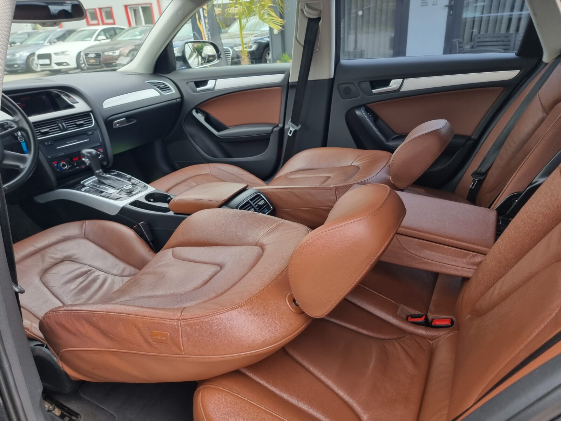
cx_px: 280
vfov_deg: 56.8
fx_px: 389
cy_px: 210
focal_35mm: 24
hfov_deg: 71.6
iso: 50
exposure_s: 1/120
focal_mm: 6.7
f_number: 1.8
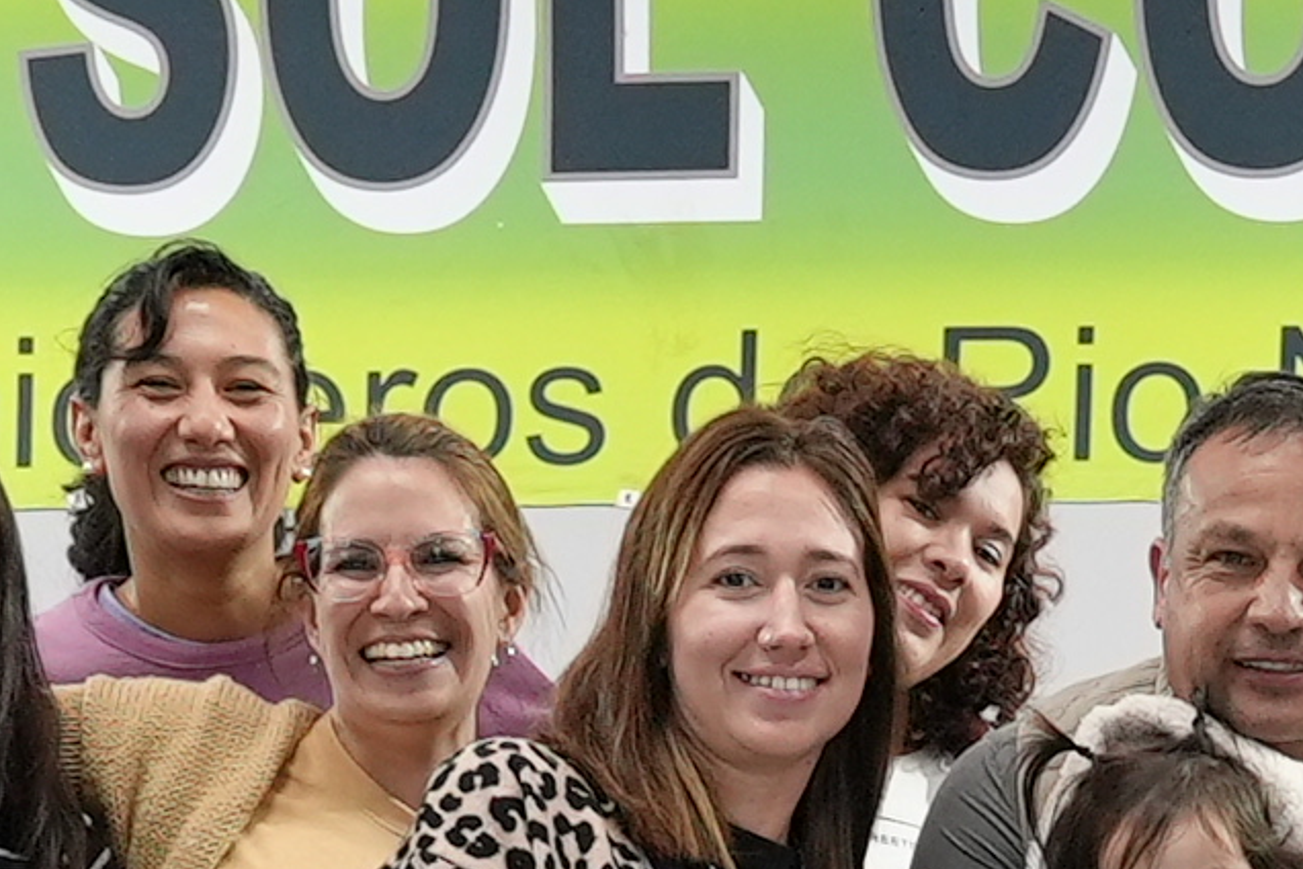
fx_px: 4886
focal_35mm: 135
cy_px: 1480
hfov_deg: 14.8
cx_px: 1405
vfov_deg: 9.7
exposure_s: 1/160
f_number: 4
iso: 1250
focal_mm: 21
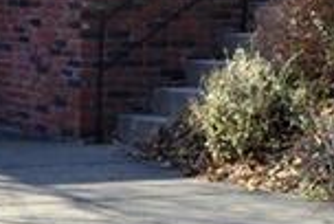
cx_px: 55
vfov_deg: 7.1
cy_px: -216
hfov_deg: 10.8
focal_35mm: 189
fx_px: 1757
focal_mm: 24
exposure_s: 1/125
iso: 100
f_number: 5.6
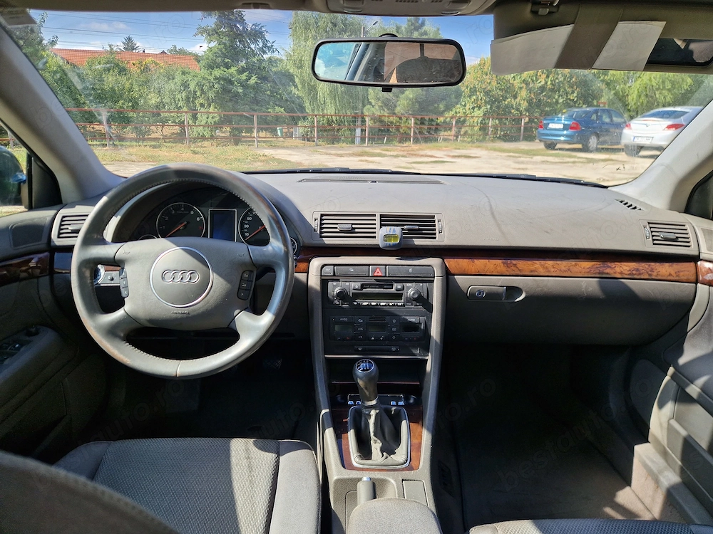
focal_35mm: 23
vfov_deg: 58.9
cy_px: 267
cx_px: 356
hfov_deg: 73.9
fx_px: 474
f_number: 1.8
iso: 50
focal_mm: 5.4
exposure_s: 1/398
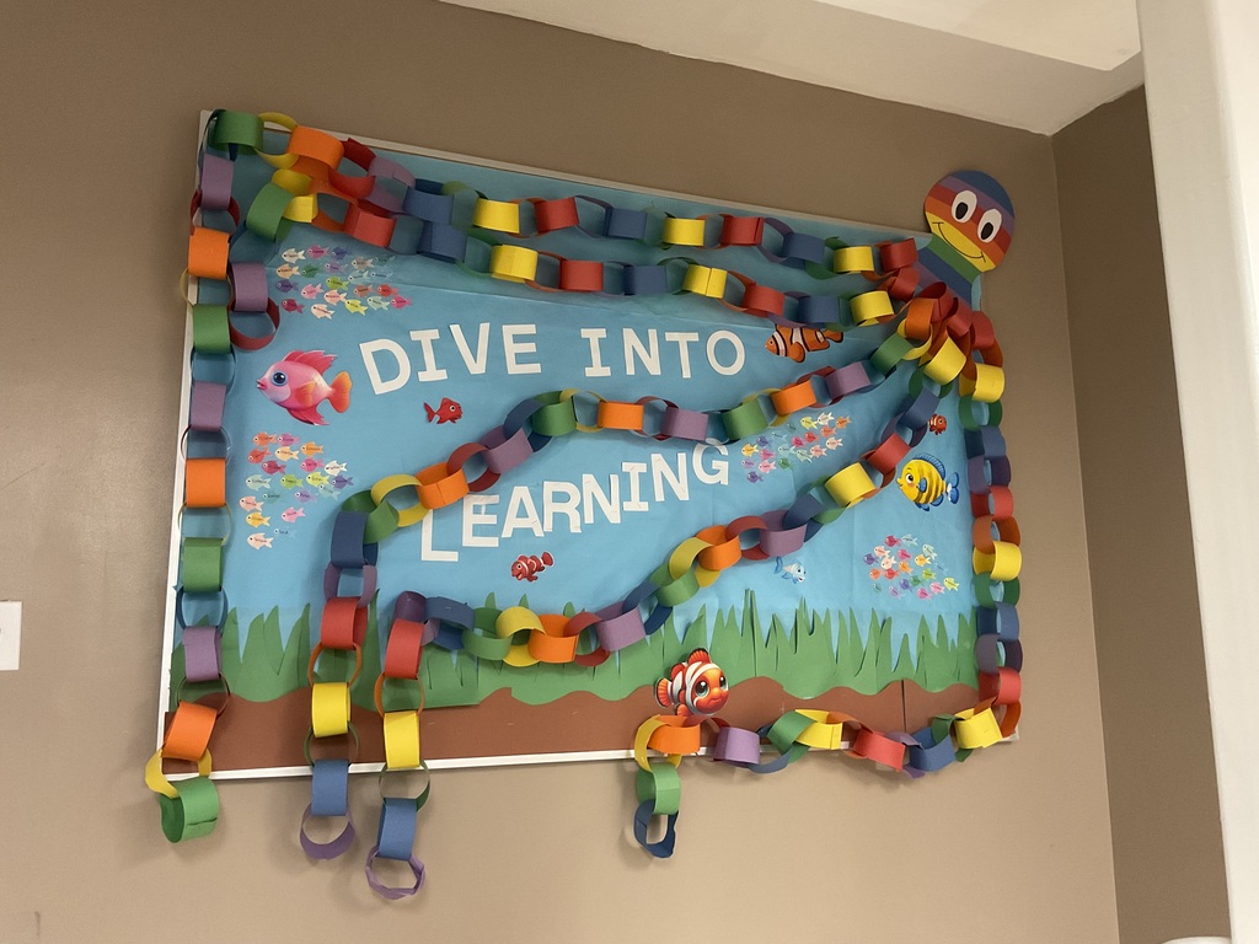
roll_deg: +2.0
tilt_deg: +9.6
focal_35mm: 29
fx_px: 1055
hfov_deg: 61.7
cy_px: 472
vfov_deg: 48.2
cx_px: 630
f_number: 1.8
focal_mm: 3
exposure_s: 1/40
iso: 200
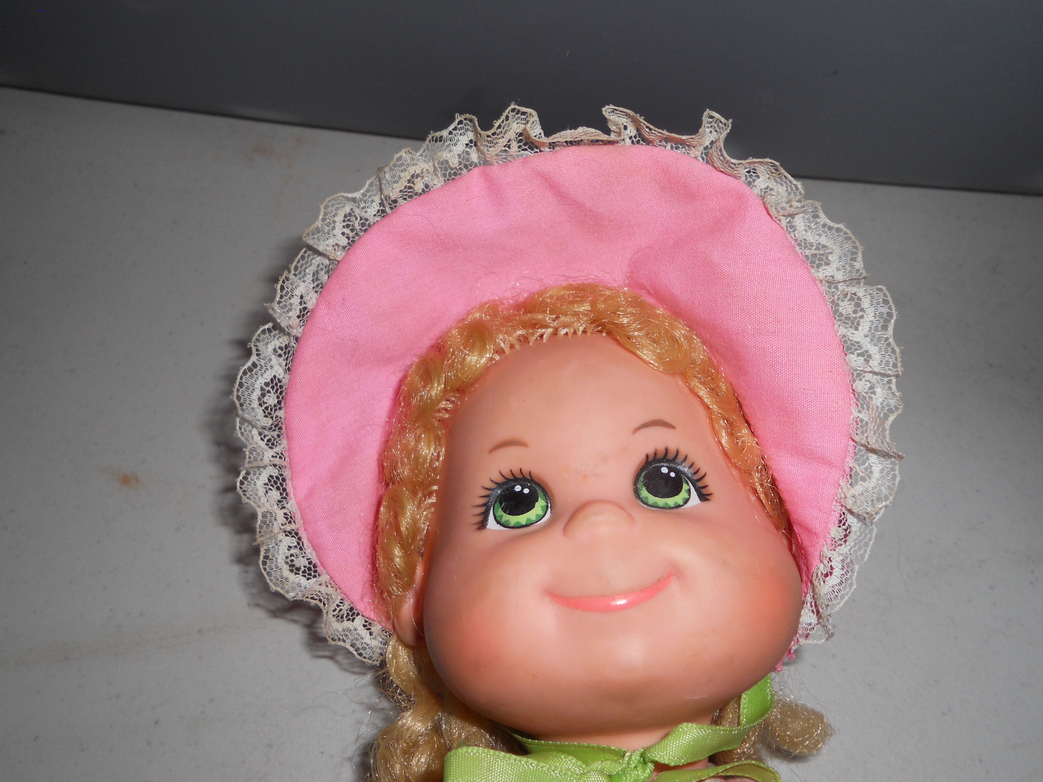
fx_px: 964
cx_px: 522
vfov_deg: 44.2
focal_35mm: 32
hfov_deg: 56.8
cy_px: 391
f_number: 8.8
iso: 80
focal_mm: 5.8
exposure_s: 1/25
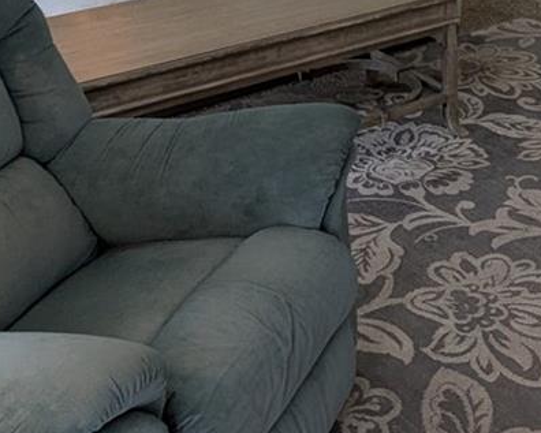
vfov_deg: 21.6
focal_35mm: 63
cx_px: 661
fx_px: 1009
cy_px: -146
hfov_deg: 26.4
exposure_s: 1/60
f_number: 2.2
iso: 66
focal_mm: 2.35
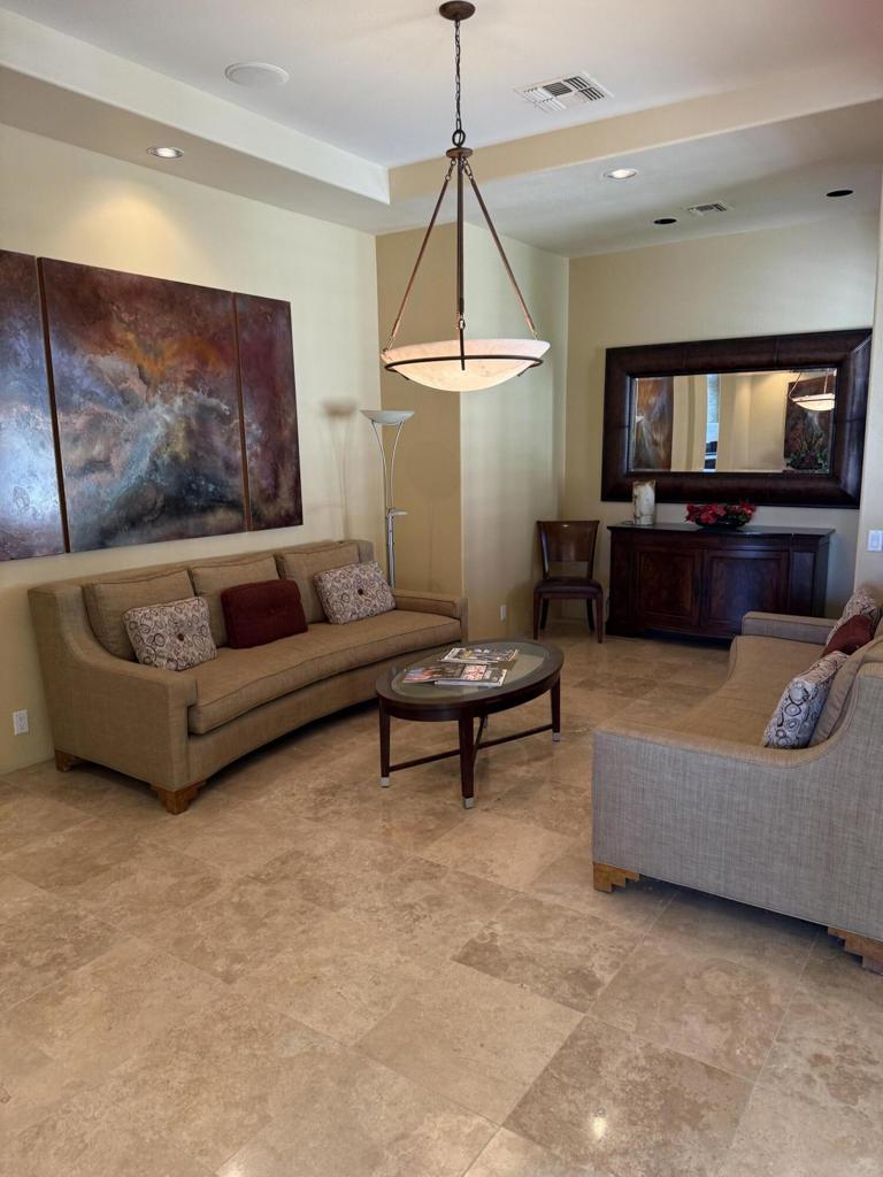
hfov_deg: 56.8
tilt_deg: -10.5
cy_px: 588
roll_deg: +1.0
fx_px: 816
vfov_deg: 71.6
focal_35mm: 24
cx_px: 442
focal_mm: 6.76
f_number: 1.78
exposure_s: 1/60
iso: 160
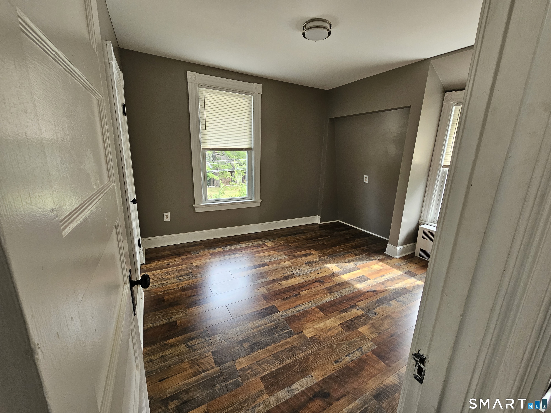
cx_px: 276
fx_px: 207
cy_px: 206
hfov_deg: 106.2
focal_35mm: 13
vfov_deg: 89.9
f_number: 2.2
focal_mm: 2.2
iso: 125
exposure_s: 1/60
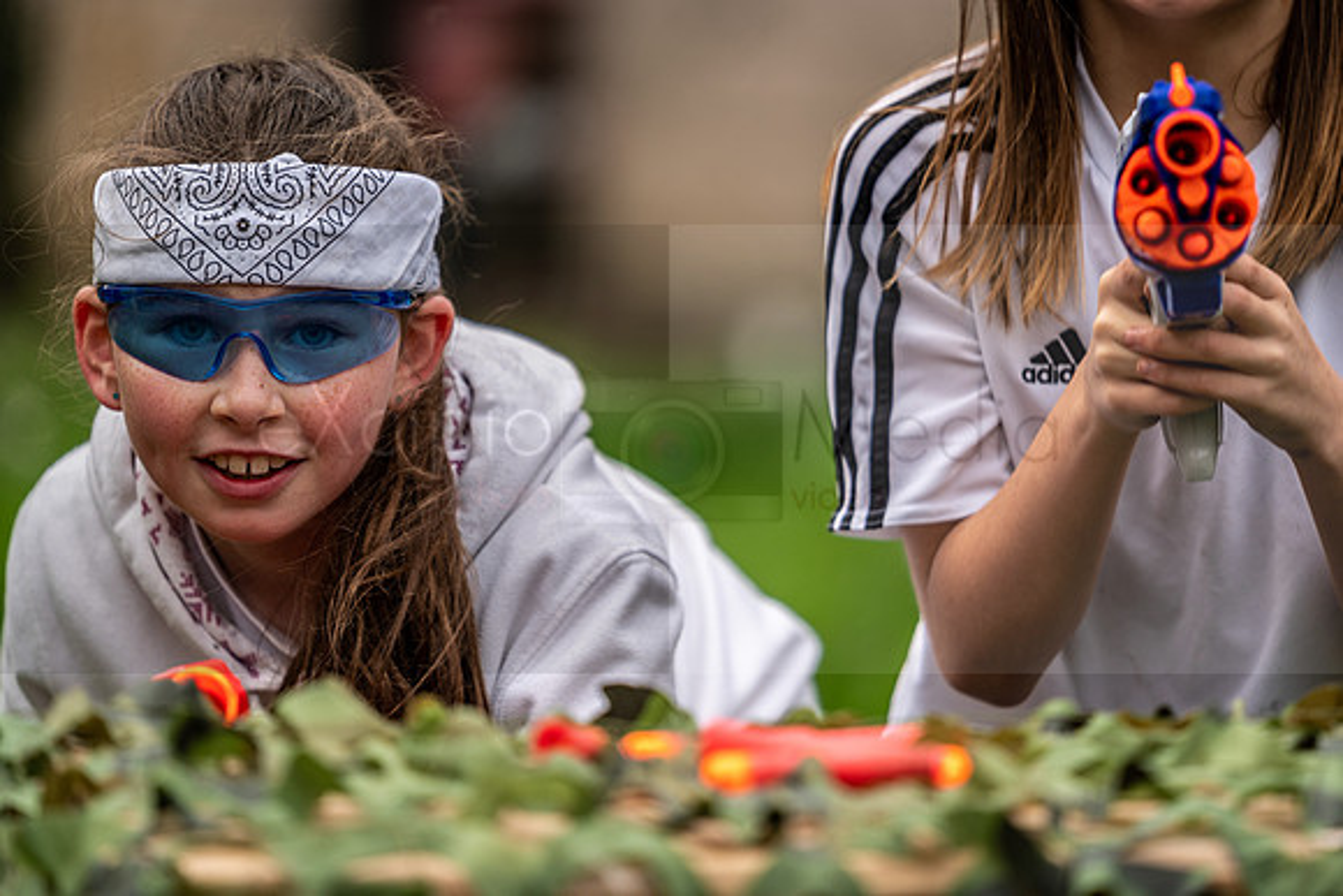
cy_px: 379
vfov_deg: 6.0
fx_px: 8617
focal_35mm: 231
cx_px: 715
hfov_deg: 8.9
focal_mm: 200
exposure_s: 1/320
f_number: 2.8
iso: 100
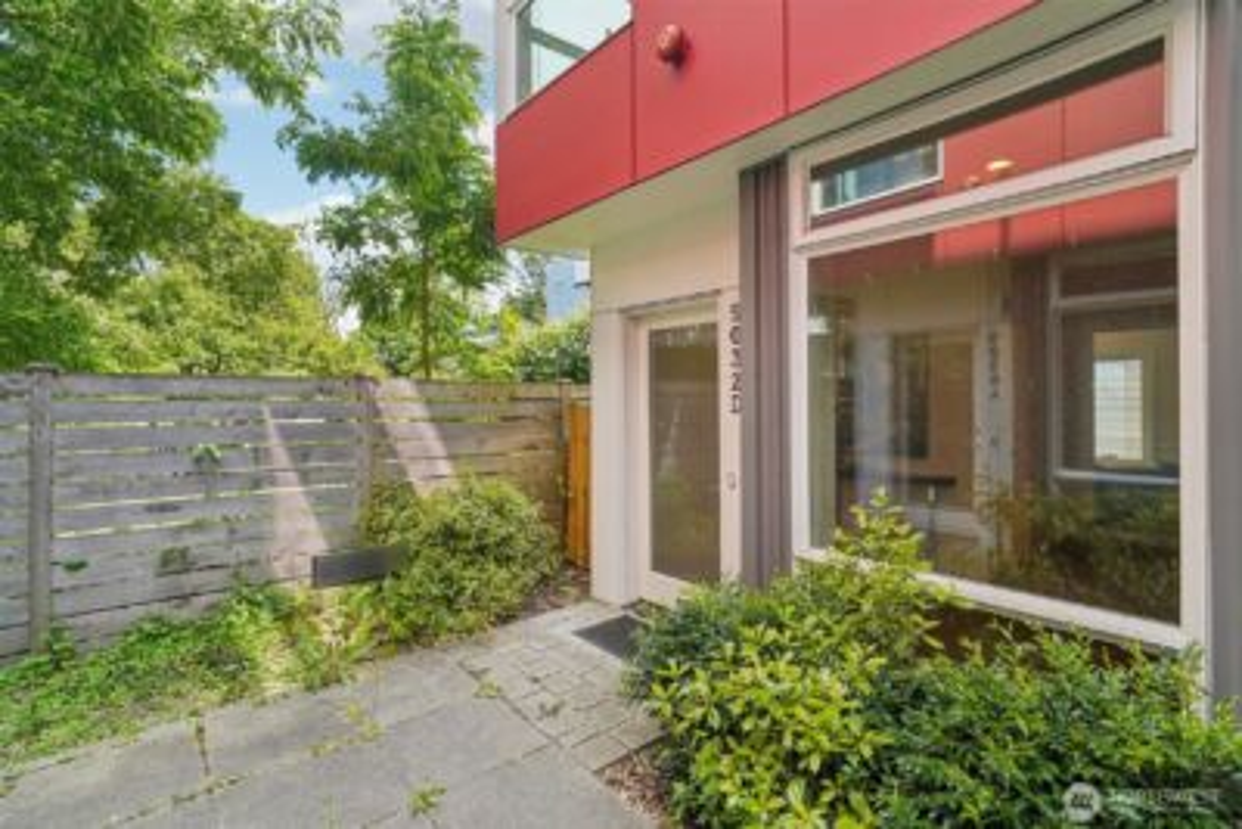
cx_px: 621
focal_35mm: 16
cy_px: 414
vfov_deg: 73.8
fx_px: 552
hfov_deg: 96.7
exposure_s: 1/400
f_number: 8
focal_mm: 16
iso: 1600
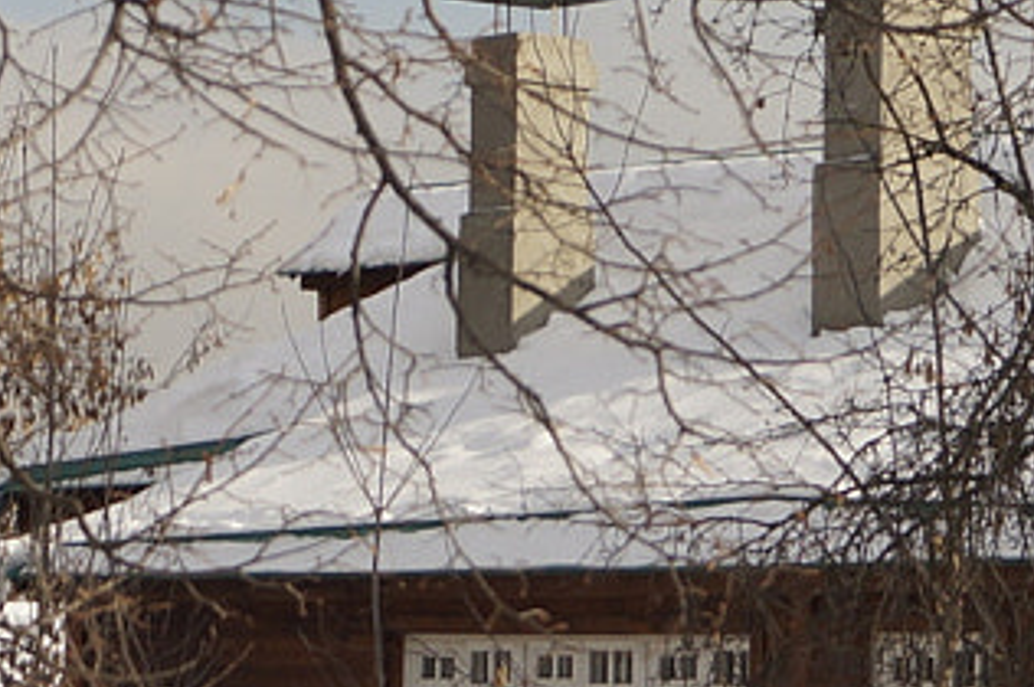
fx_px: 4792
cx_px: 151
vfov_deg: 8.2
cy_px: 697
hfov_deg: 12.2
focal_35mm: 167
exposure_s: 1/1600
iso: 100
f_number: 4
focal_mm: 22
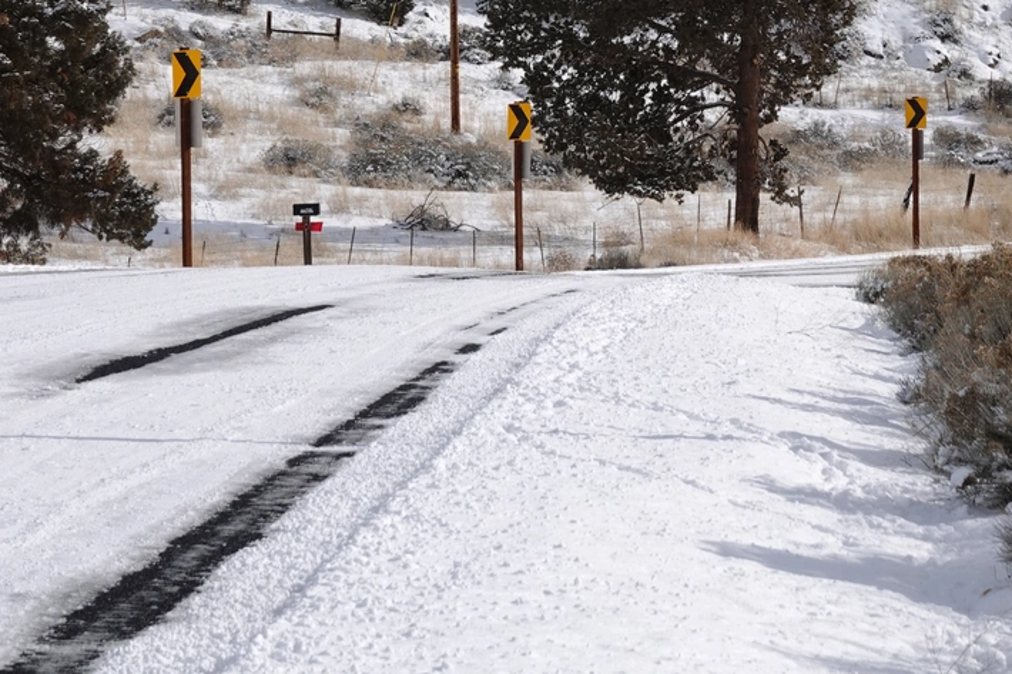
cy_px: 38
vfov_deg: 4.8
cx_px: 761
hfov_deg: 7.2
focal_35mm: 287
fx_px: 8066
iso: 64
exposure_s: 1/400
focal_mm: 54.57
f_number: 8
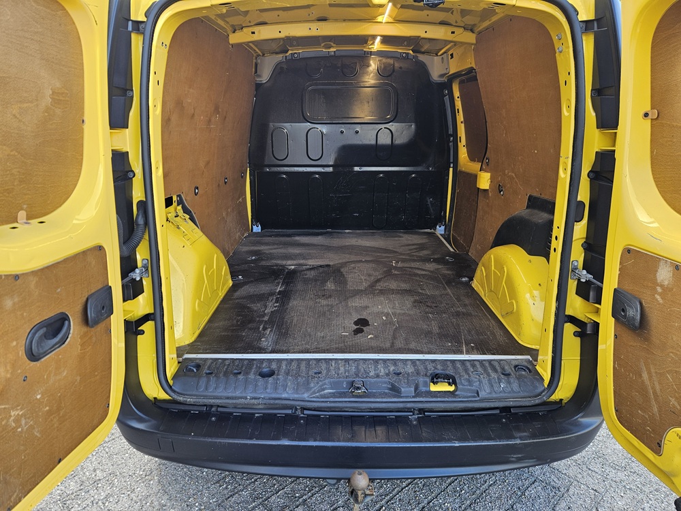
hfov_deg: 73.9
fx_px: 452
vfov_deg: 58.9
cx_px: 340
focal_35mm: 23
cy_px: 256
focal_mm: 5.4
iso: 40
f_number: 1.8
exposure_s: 1/100
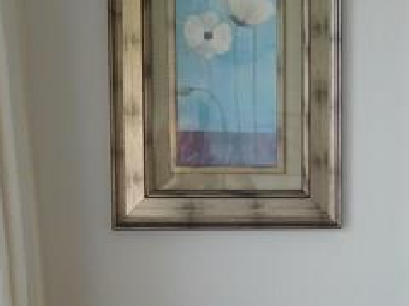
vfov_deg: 21.6
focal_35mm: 67
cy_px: 243
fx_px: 791
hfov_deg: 28.2
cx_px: 341
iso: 125
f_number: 3.4
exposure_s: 1/100
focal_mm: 4.5
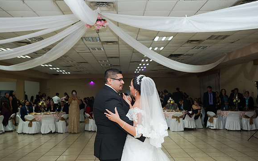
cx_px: 129
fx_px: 253
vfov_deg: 35.3
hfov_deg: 54.0
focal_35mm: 36
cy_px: 86
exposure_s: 1/125
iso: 1600
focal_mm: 35
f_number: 3.5
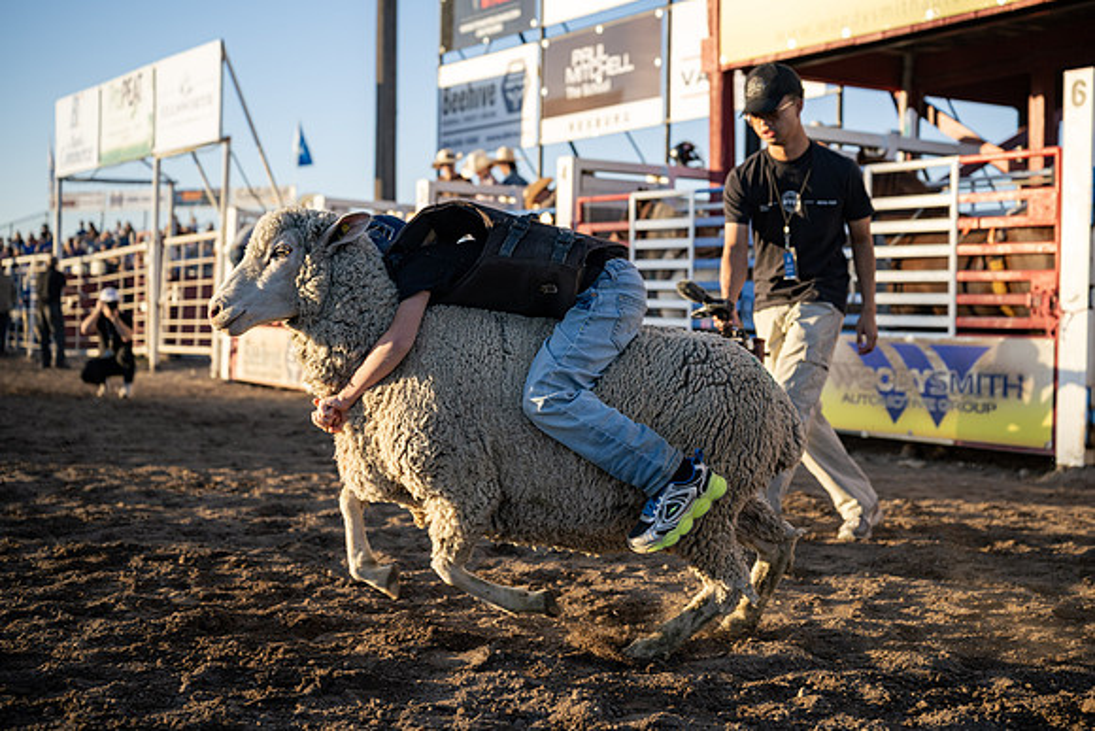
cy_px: 329
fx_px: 1555
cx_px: 622
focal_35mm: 51
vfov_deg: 26.4
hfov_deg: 38.7
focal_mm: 45
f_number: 3.2
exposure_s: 1/1000
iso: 160
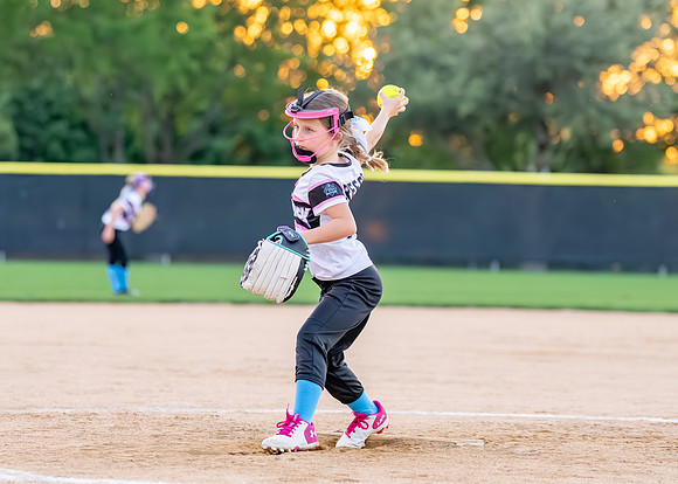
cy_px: 214
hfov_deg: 11.2
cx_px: 329
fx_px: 3460
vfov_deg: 8.0
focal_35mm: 180
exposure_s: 1/1250
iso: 1600
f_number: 2.8
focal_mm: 113
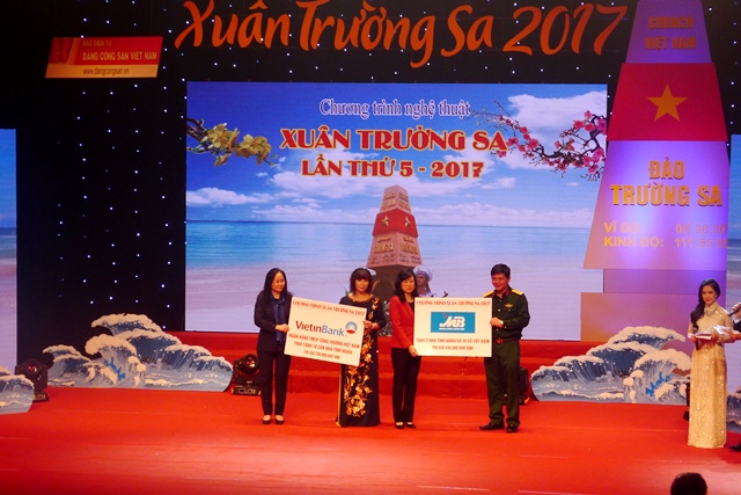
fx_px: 1853
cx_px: 370
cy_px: 248
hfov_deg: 22.6
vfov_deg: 15.2
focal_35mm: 90
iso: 320
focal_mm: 19.2
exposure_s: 1/125
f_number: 3.3
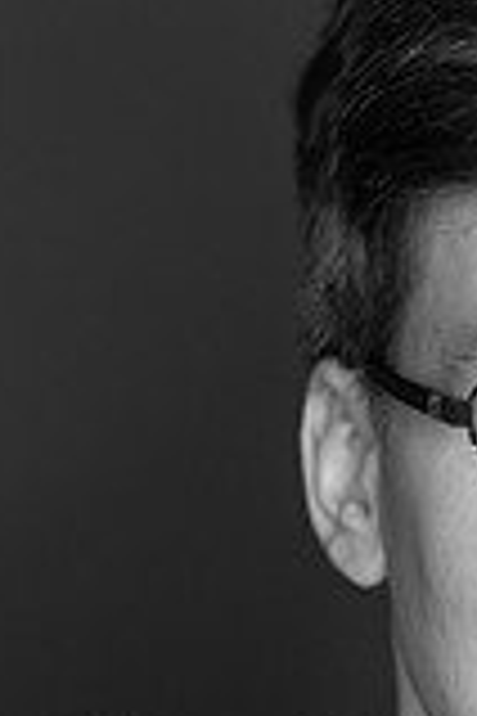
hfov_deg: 5.7
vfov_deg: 8.5
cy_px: 680
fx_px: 4770
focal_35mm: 240
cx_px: 644
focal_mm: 85
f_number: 3.5
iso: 2000
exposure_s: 1/250
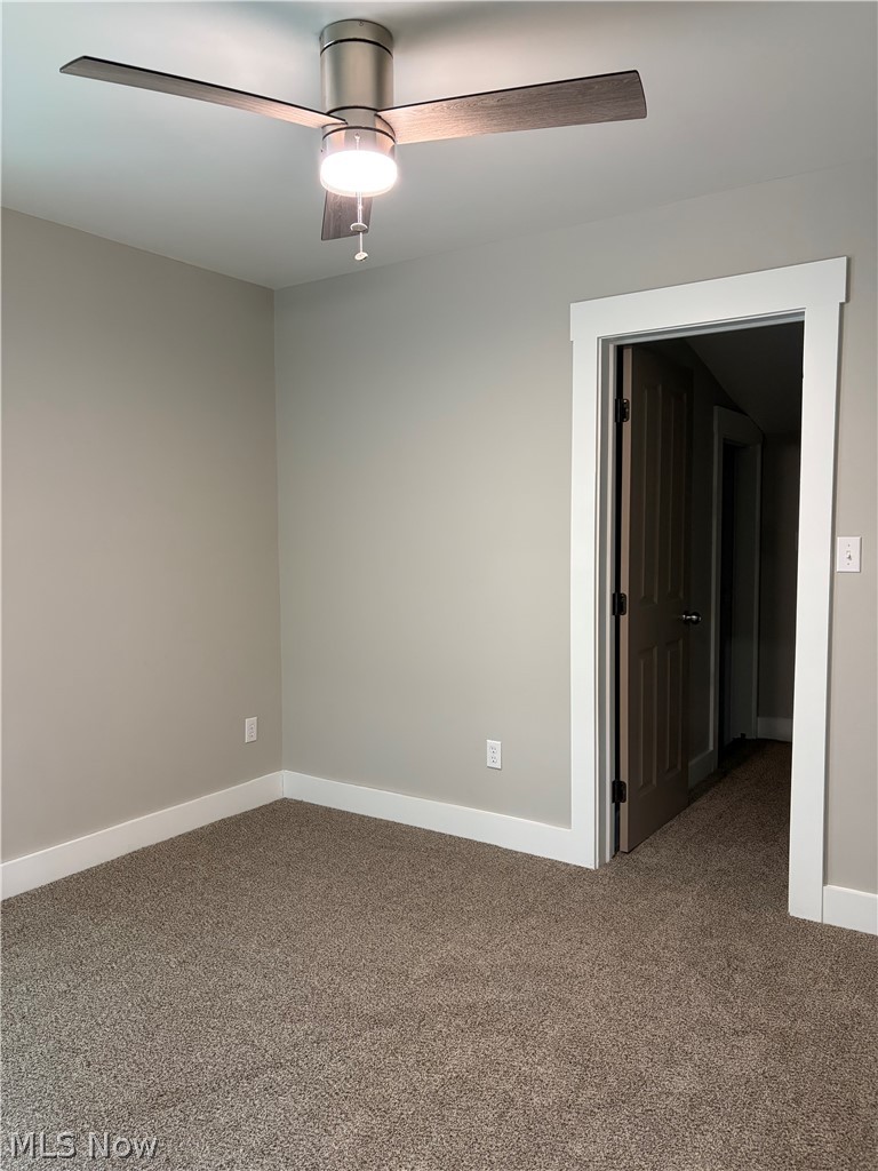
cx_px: 439
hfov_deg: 53.1
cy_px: 586
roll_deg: -0.1
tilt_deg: -3.5
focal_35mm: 26
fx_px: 879
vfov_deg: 67.3
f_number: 1.6
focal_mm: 5.96
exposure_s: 1/60
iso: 250
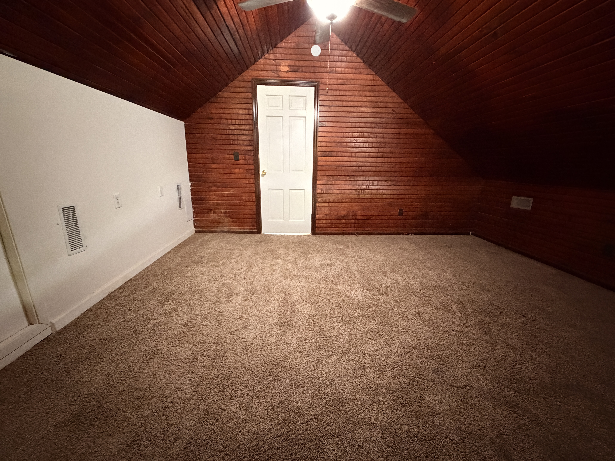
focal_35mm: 14
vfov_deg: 85.7
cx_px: 308
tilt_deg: -15.1
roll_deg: -1.4
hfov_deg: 102.1
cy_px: 230
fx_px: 249
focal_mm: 2.22
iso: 1250
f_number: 2.2
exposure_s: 1/40
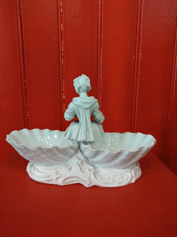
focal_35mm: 24
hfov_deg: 56.8
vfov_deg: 71.6
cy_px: 118
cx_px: 88
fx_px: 164
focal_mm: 5.25
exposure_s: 1/33.3
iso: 853
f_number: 1.75
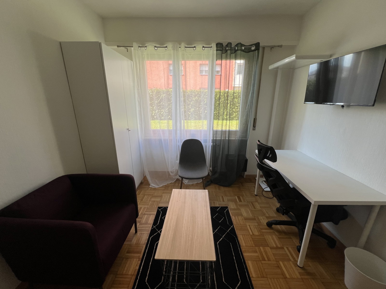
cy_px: 144
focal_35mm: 13
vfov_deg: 89.9
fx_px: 145
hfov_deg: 106.2
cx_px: 193
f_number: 1.8
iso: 50
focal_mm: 1.57
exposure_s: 1/99
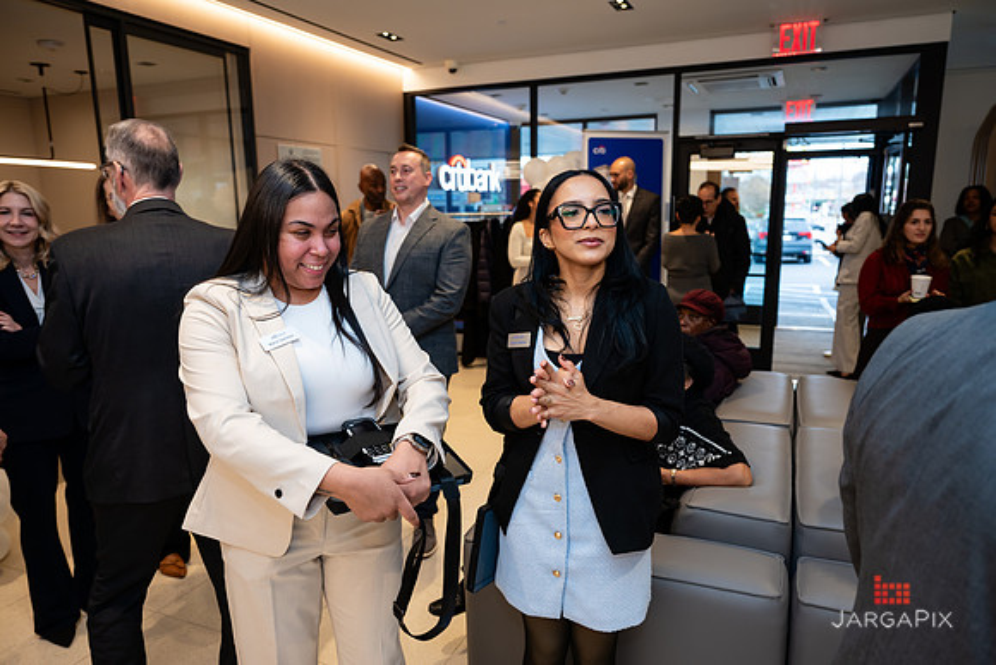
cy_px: 332
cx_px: 498
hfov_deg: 72.1
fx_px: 684
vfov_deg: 51.8
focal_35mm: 25
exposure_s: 1/160
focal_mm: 24.5
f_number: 3.2
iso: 320
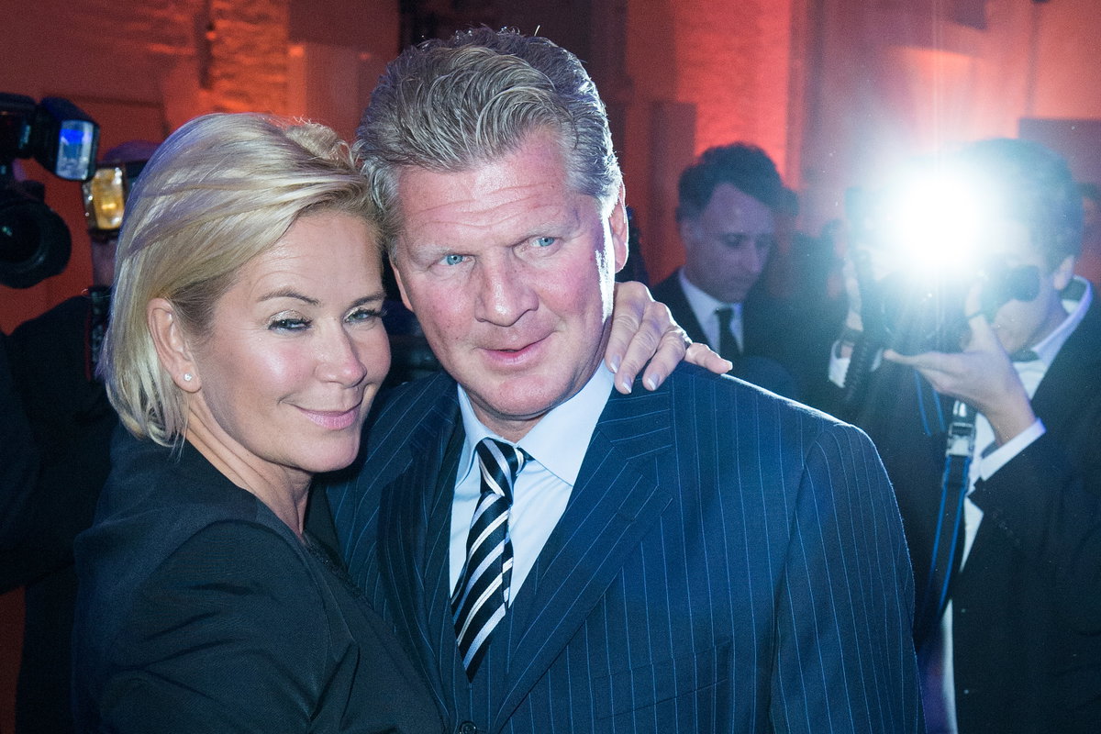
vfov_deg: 30.5
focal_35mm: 44
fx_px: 1346
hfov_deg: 44.5
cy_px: 367
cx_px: 550
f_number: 6.3
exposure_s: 1/200
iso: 3200
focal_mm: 44
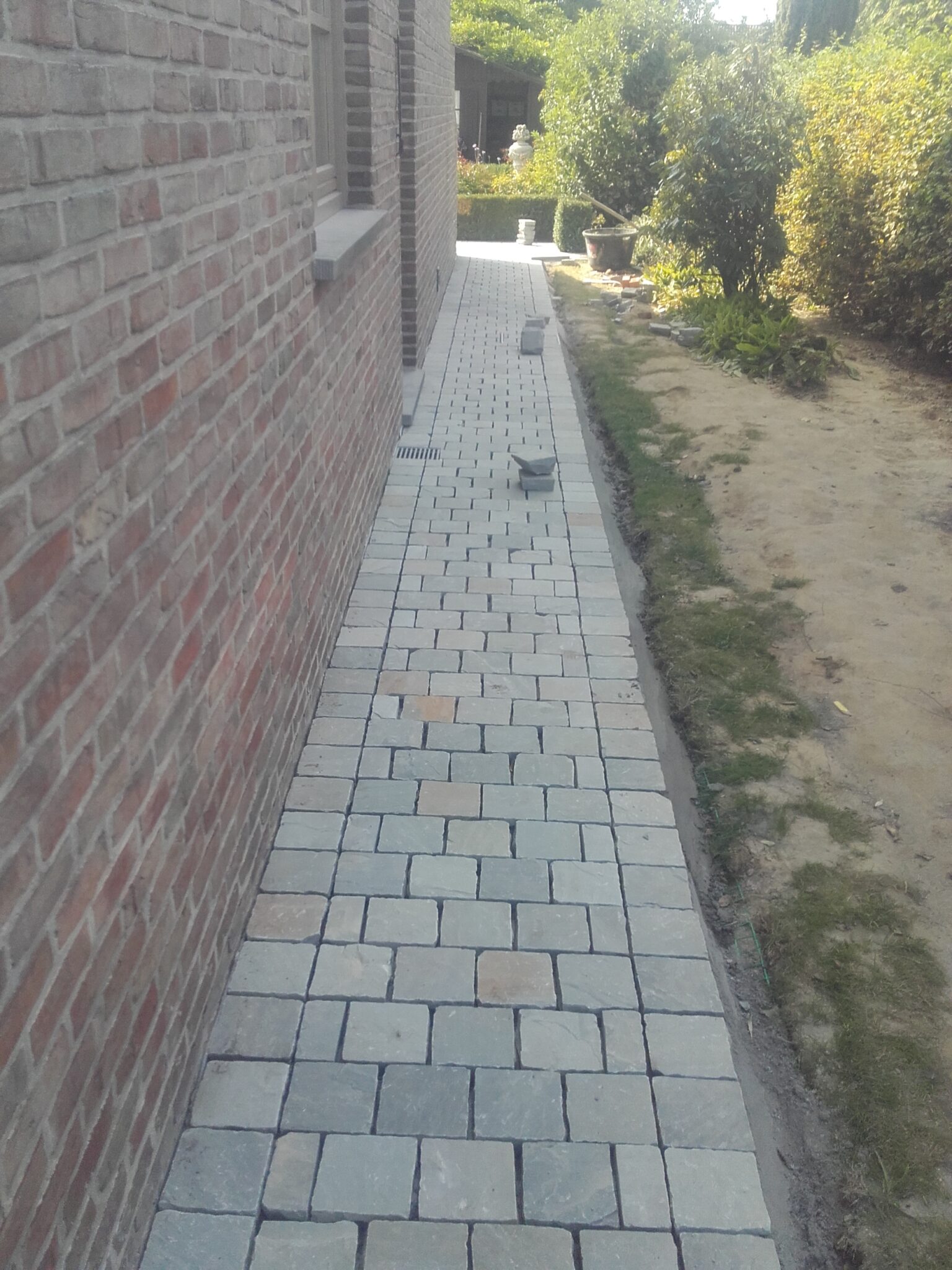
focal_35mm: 31
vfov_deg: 58.4
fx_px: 1137
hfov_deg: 45.4
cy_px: 635
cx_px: 476
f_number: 2.2
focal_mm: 3.31
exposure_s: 1/240
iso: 50
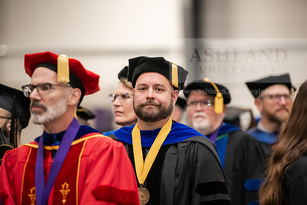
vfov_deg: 6.9
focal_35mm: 200
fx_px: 1706
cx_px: 154
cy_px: 102
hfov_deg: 10.3
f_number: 3.2
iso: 2500
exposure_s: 1/200
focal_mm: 200
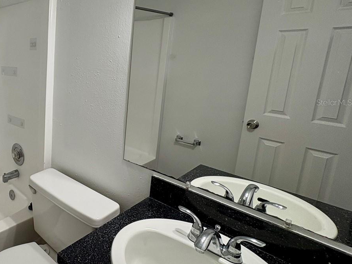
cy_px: 102
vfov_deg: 54.4
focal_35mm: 25
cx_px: 39
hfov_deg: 59.7
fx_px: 254
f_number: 2.2
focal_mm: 2.22
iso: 100
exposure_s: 1/60
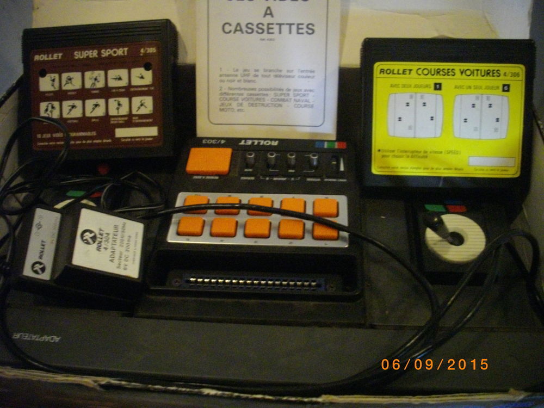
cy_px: 204
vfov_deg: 38.7
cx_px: 272
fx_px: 581
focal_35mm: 37
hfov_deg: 50.1
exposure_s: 1/20
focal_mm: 6.2
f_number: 2.8
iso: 800
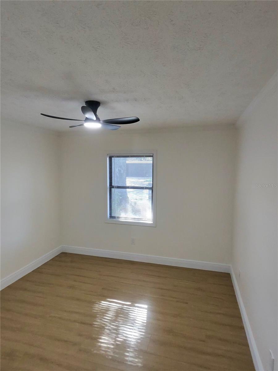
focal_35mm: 13
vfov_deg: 106.2
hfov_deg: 89.9
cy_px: 186
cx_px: 139
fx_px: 139
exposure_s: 1/59.9
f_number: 2.2
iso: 257
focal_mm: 2.24
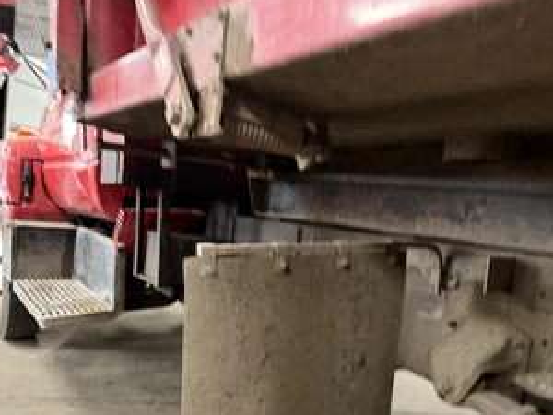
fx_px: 511
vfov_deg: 43.7
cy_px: 266
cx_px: 310
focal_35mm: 32
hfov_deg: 56.7
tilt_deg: -6.3
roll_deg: -5.4
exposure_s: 1/30
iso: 800
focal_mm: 6.76
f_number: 1.78
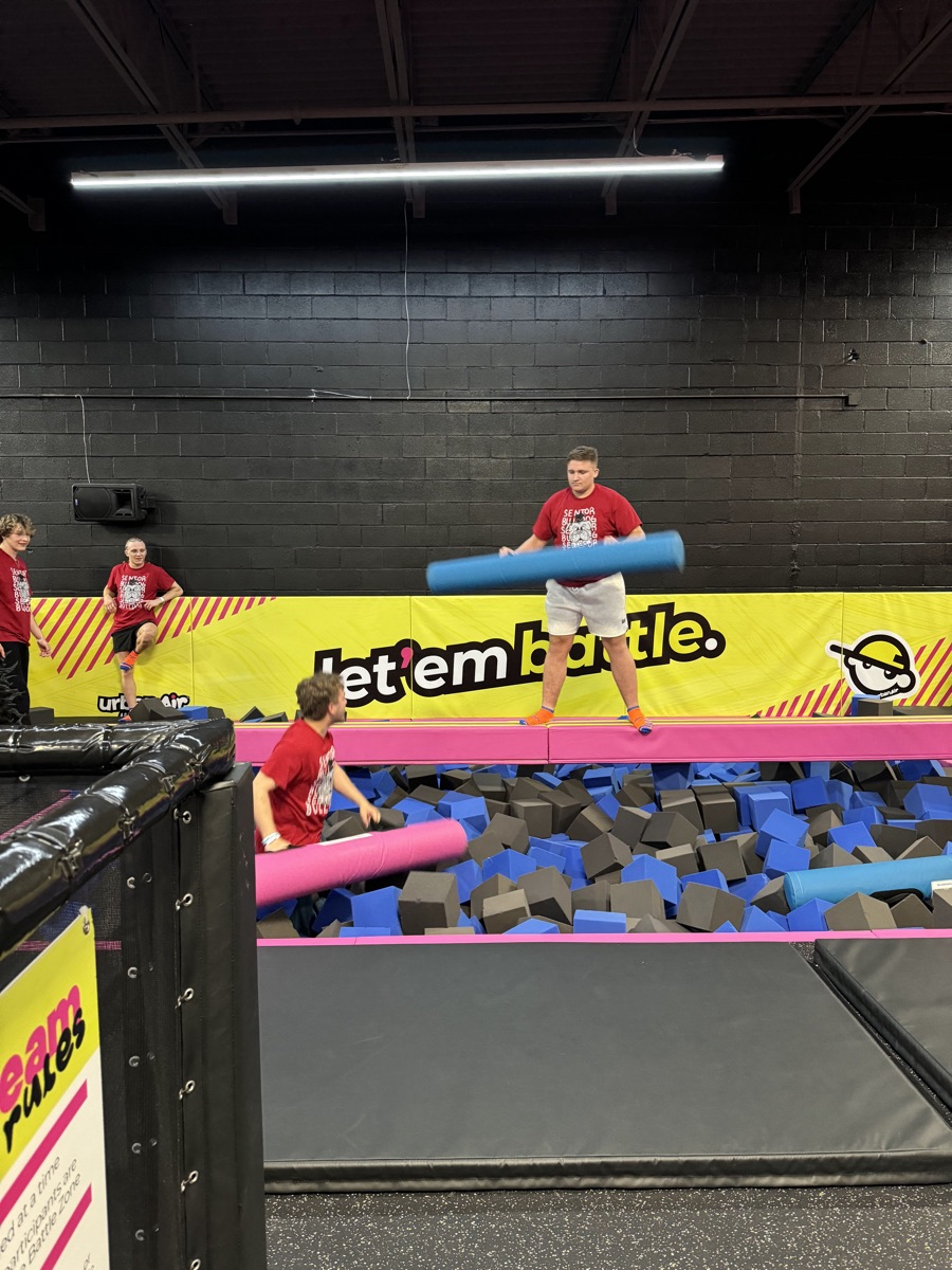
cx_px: 476
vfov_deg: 71.6
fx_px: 880
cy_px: 635
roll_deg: +0.9
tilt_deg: -5.7
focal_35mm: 24
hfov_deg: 56.8
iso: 500
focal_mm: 6.76
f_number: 1.78
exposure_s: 1/60
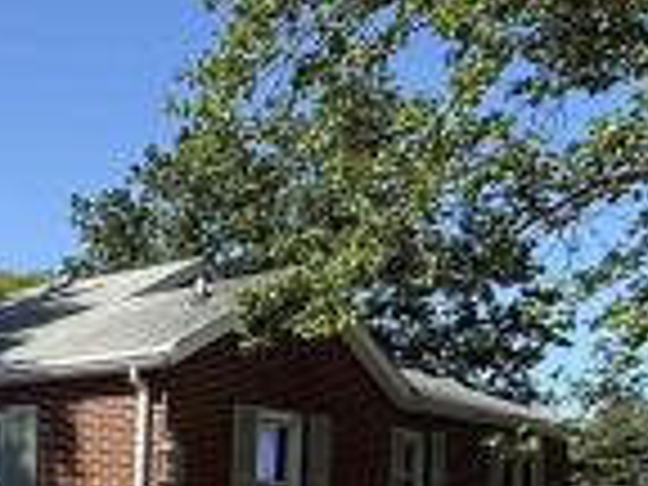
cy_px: 621
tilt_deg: -3.3
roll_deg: -1.5
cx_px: -191
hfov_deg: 25.7
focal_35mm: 65
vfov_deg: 20.7
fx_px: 1217
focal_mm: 2.22
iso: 50
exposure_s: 1/1368
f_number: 2.2
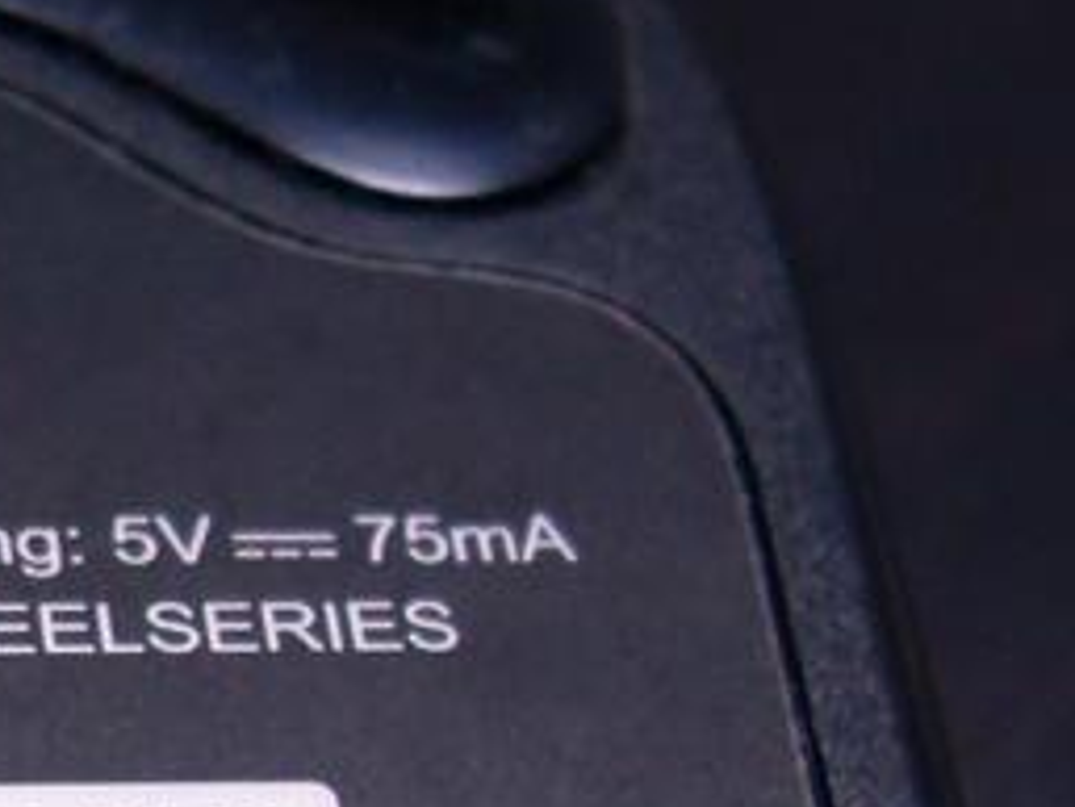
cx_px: -326
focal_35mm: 115
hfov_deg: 16.2
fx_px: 3573
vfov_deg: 12.7
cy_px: 811
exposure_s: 1/15
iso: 200
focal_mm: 6.3
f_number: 2.8
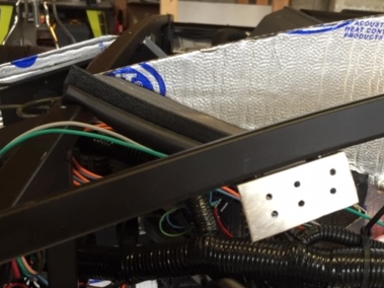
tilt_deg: -26.3
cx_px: 248
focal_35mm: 49
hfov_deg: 38.6
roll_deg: -4.7
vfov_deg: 29.3
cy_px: 207
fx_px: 543
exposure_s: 1/30
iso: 32
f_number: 2.2
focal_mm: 4.15
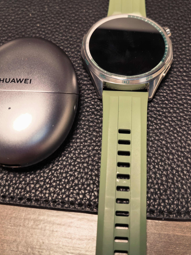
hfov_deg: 39.7
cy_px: 123
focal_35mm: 36
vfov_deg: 51.3
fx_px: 265
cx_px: 98
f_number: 2
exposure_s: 1/109
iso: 50
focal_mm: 6.98
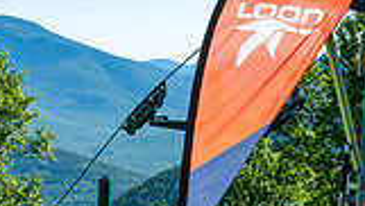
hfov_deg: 14.4
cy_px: 453
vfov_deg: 7.7
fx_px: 1444
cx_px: 180
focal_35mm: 149
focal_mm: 34
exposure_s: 1/400
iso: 200
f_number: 8
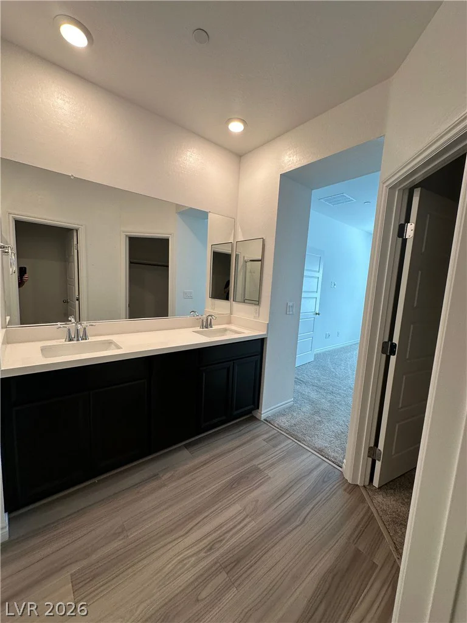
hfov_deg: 85.7
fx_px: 252
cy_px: 312
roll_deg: -3.6
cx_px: 234
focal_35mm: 14
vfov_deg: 102.1
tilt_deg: -7.2
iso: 100
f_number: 2.2
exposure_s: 1/120
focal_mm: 2.22
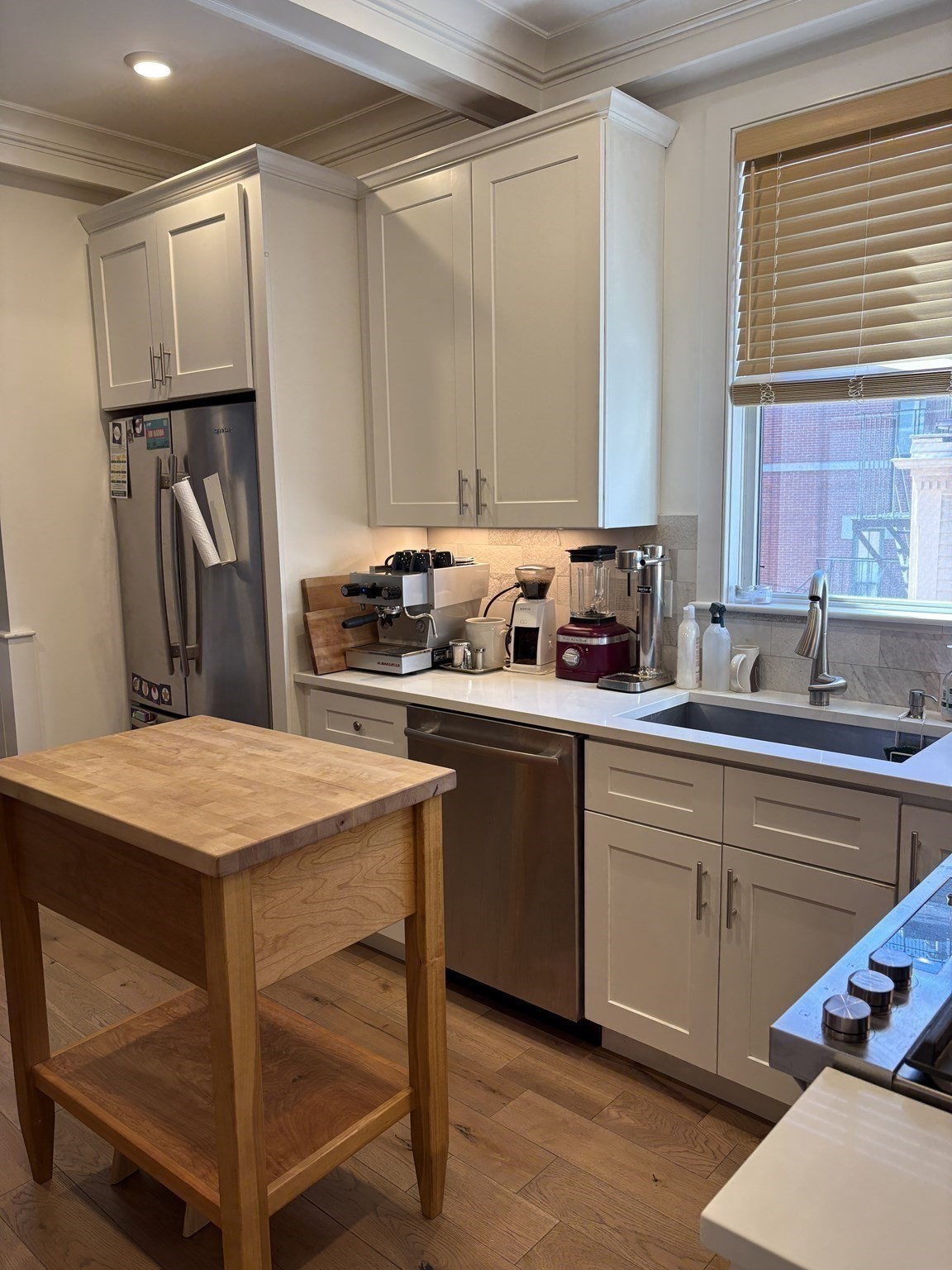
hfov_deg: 53.1
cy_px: 635
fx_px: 953
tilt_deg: -8.4
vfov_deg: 67.3
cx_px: 476
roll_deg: +0.7
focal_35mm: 26
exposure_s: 1/120
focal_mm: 5.96
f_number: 1.6
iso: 100
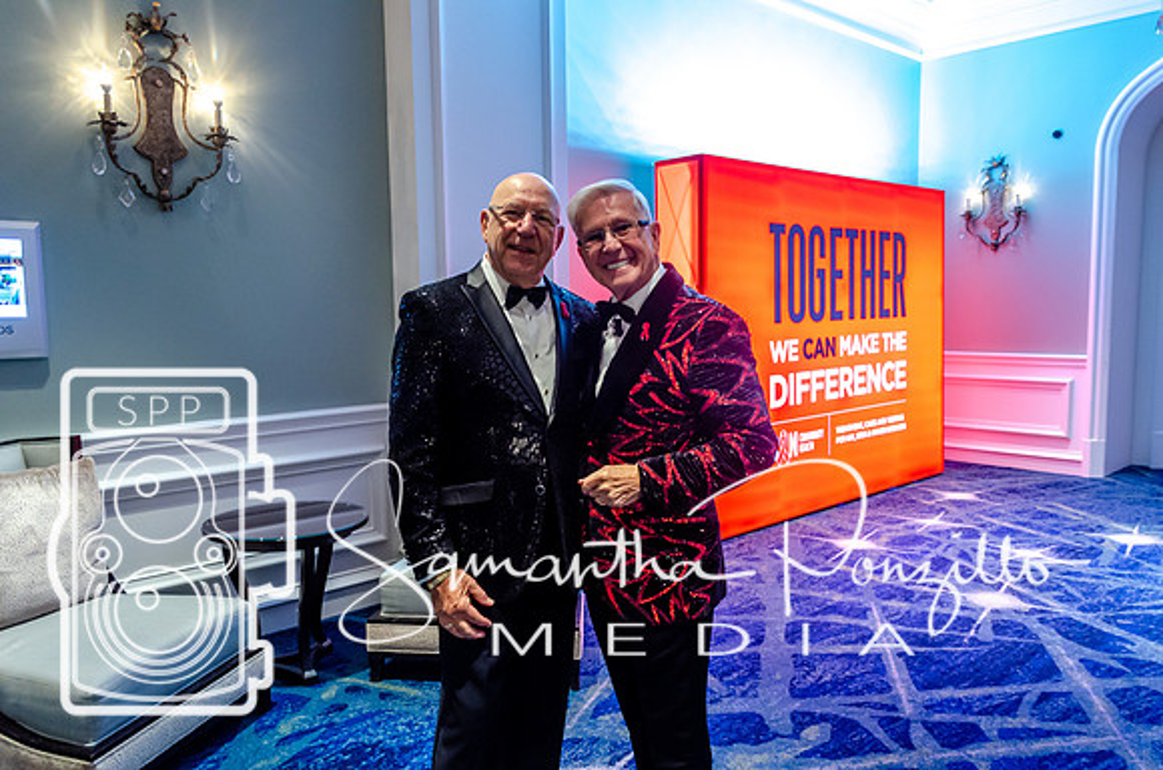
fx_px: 870
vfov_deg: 47.7
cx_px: 582
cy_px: 385
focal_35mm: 27
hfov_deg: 67.5
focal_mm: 18
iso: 720
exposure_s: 1/15
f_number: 4
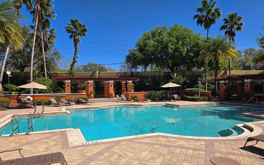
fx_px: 180
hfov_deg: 72.5
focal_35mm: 25
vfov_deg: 49.1
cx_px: 135
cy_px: 94
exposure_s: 1/2296
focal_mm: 5.4
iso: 25
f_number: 1.8
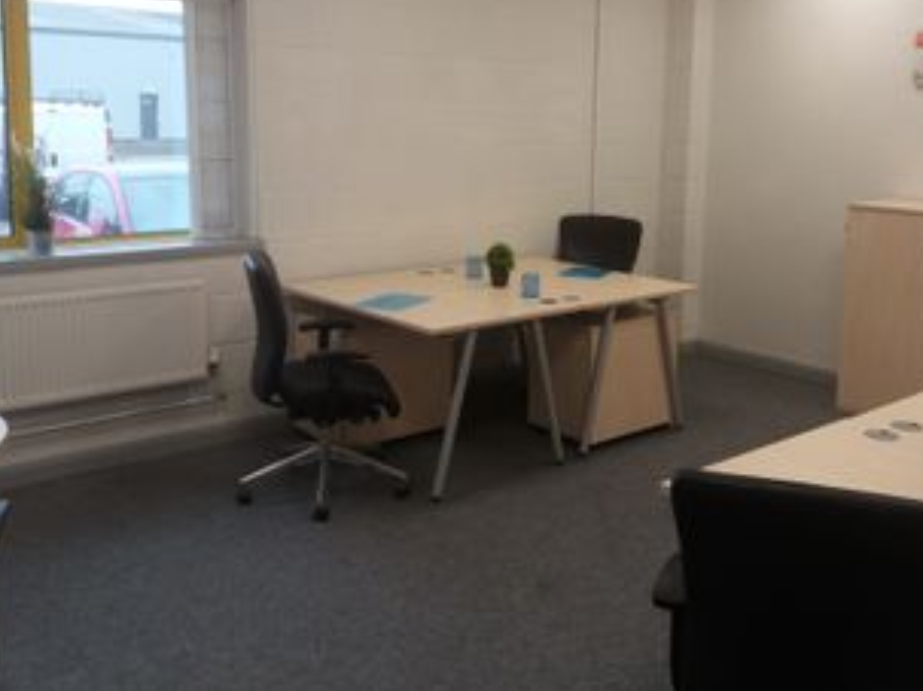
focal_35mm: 37
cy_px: 240
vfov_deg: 38.3
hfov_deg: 50.0
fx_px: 986
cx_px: 527
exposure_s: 1/100
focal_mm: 3.7
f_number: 1.9
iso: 100
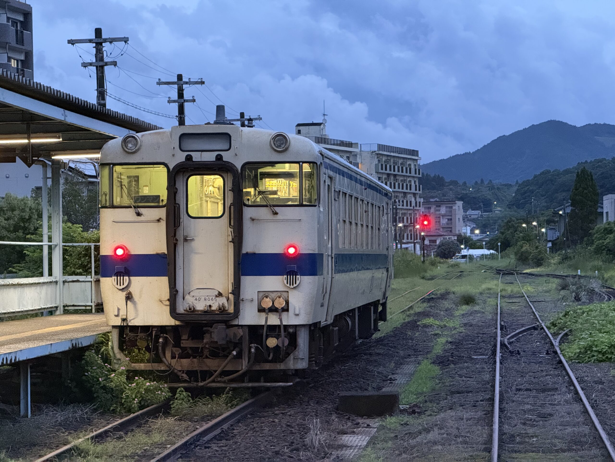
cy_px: 231
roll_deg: +0.5
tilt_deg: +1.9
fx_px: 2132
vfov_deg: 12.3
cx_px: 308
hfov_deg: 16.4
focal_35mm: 120
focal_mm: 15.66
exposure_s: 1/40
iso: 1250
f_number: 2.8
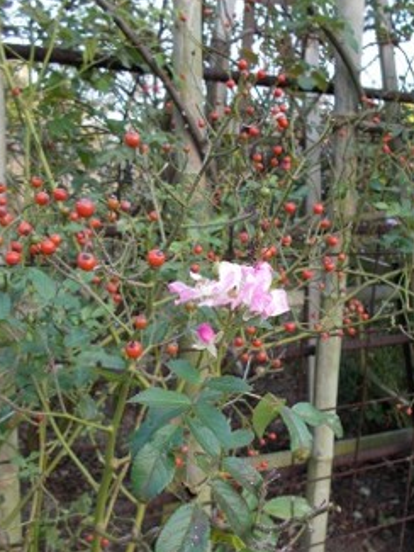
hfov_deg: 39.4
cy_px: 294
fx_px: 574
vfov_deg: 51.3
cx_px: 260
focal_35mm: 36
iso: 80
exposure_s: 1/60
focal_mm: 4.6
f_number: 3.2
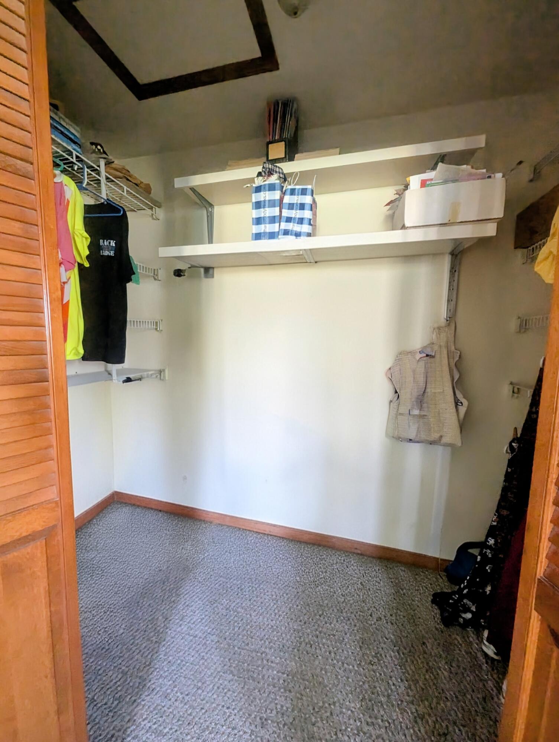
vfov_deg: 106.1
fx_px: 279
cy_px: 371
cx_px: 280
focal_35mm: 13
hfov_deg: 90.0
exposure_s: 1/23.8
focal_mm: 1.95
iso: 1239
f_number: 2.2
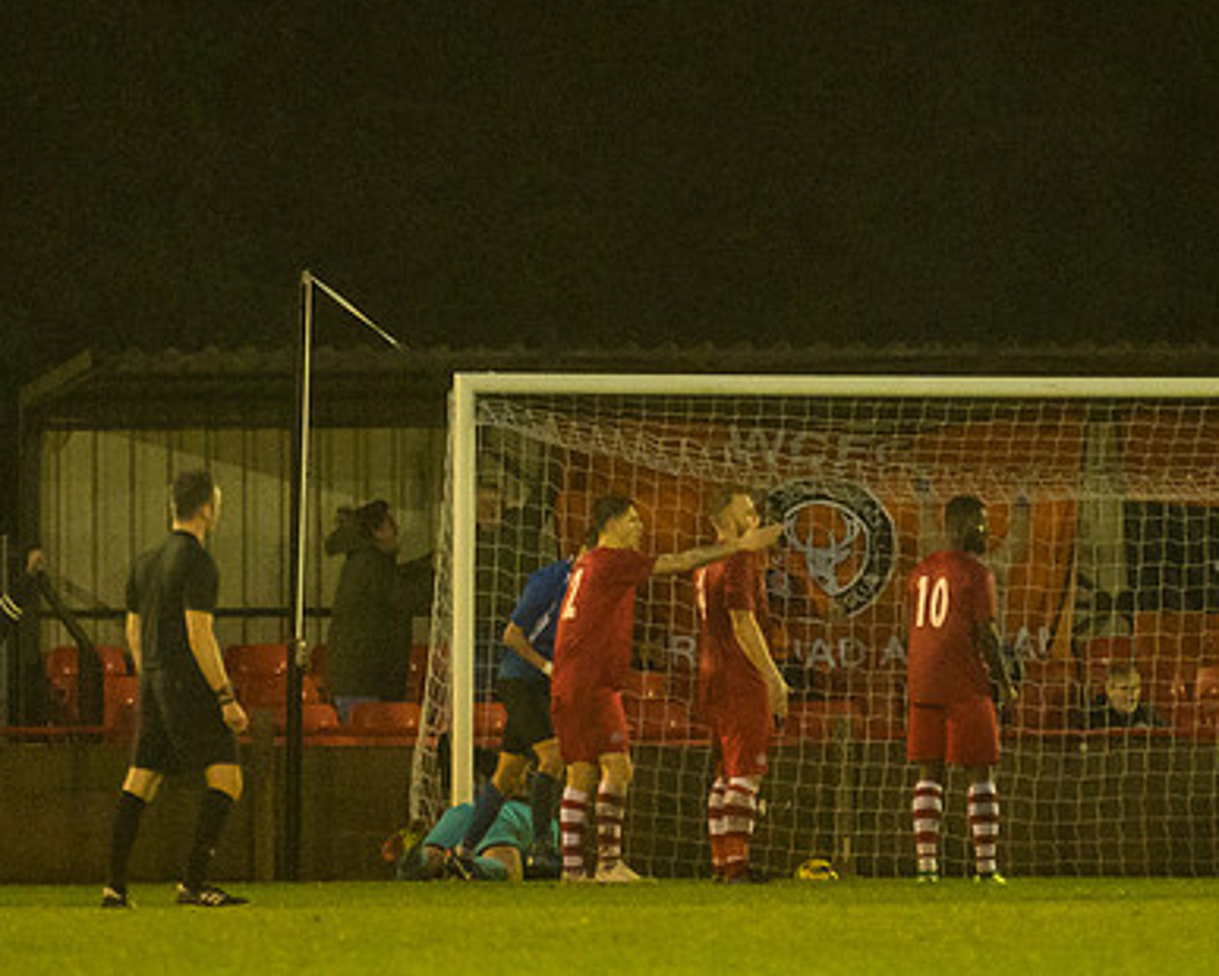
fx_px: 20936
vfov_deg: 2.7
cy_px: 424
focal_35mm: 580
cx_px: 835
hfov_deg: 3.3
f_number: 2.8
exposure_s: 1/800
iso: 5000
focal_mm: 200
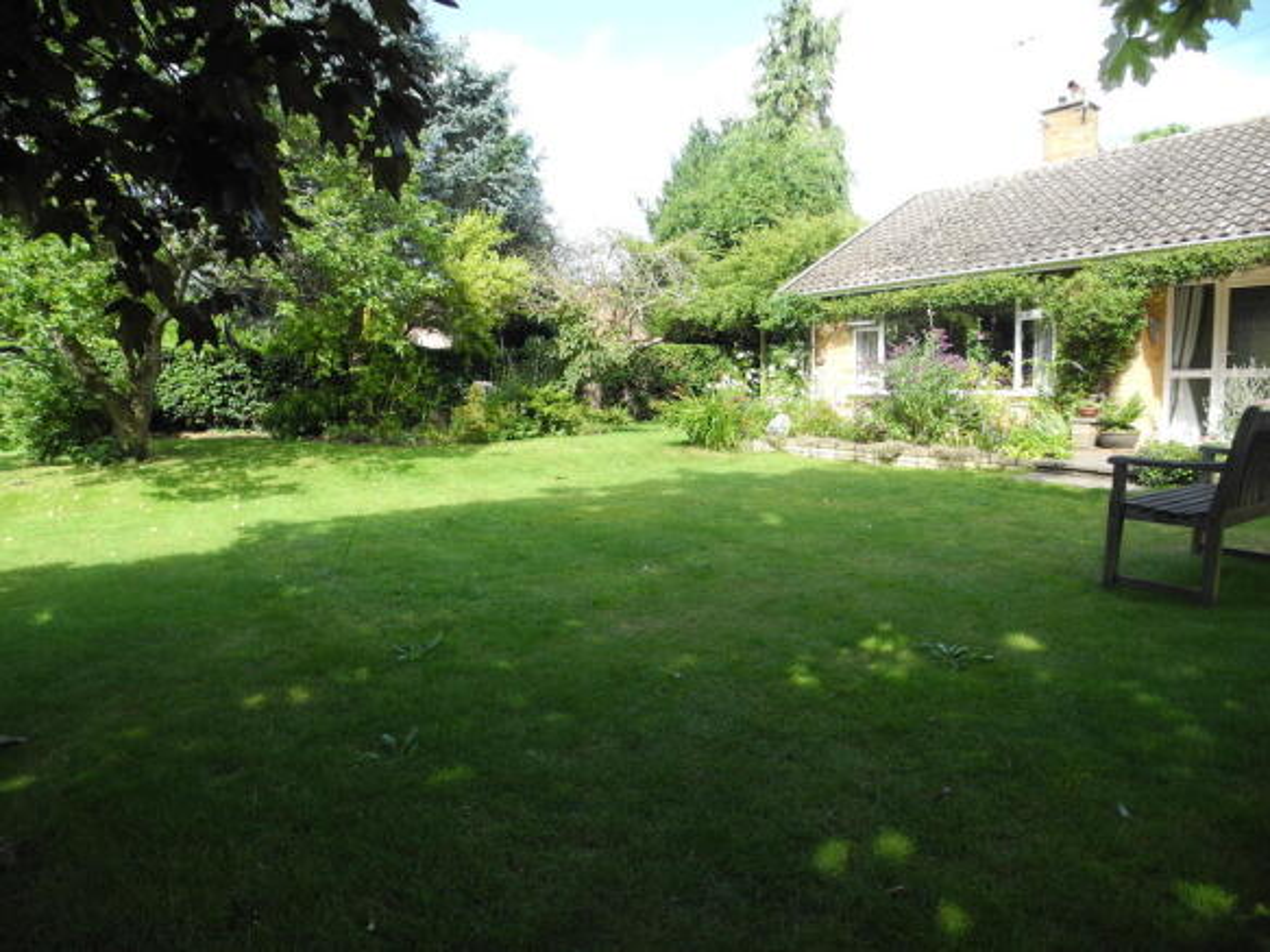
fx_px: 1027
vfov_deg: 49.7
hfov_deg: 63.5
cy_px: 476
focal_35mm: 28
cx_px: 635
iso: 100
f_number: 2.8
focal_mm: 6
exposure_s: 1/286
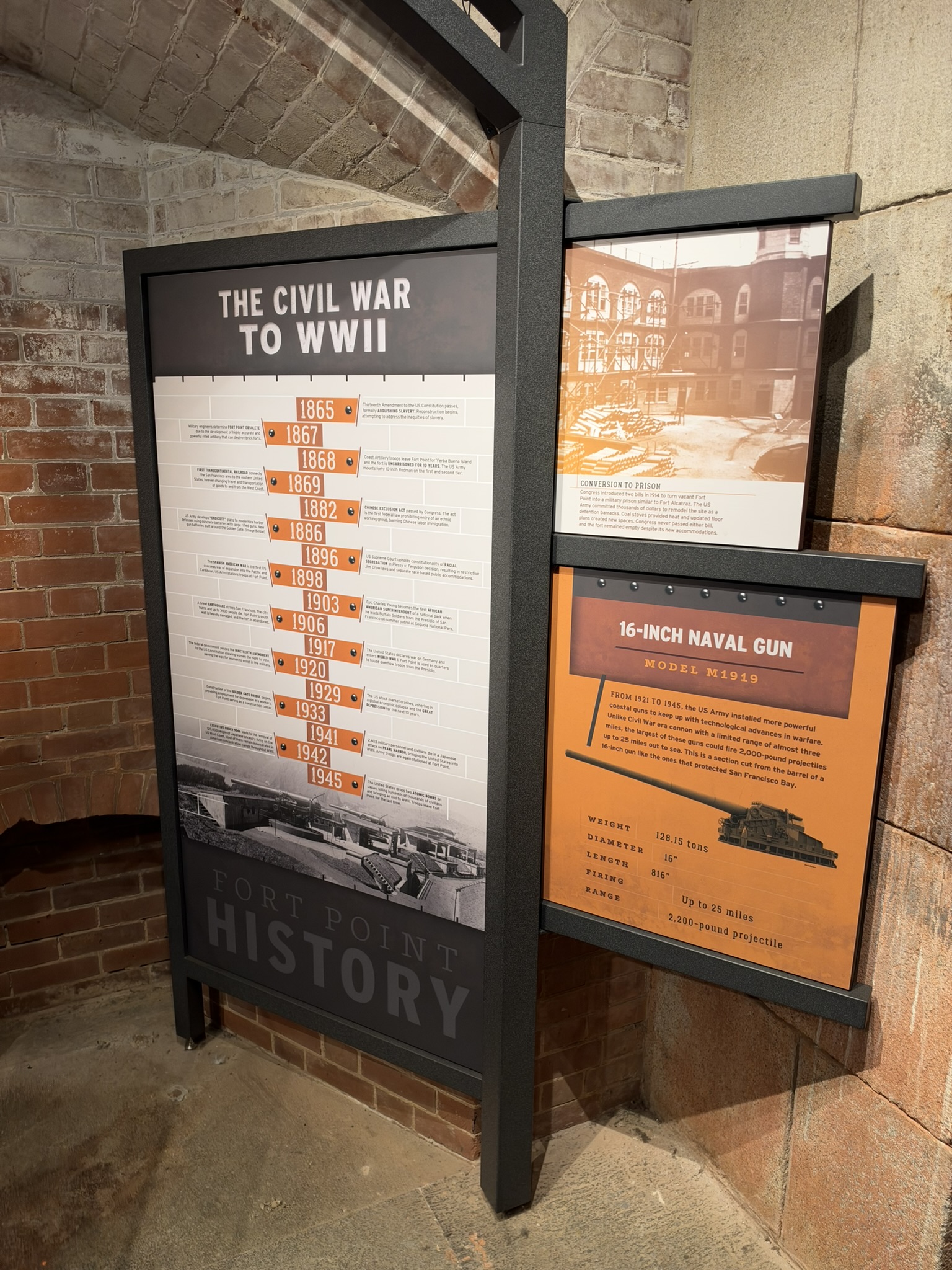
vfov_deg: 71.6
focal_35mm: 24
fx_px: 880
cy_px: 635
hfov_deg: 56.8
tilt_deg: -11.9
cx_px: 476
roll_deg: -0.7
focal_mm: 6.93
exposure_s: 1/121
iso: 250
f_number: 1.8
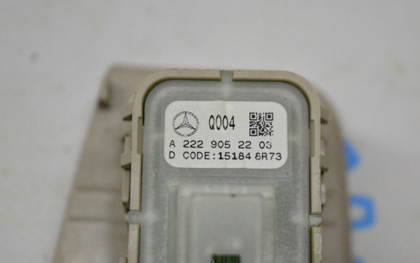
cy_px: 136
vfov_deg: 14.7
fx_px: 1013
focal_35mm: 89
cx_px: 219
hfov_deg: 23.4
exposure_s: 1/800
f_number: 5.6
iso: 6400
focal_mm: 55
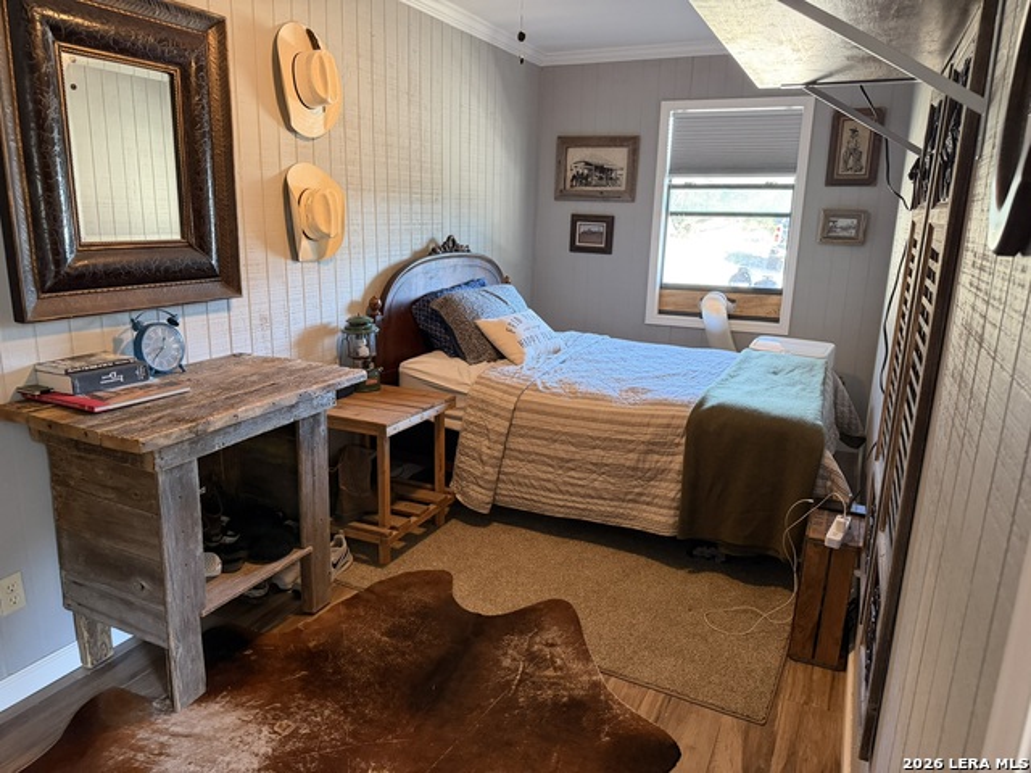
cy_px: 386
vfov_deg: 56.8
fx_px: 715
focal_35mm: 24
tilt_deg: -13.6
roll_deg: -1.2
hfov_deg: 71.6
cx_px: 516
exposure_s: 1/60
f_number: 1.78
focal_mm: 6.76
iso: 500
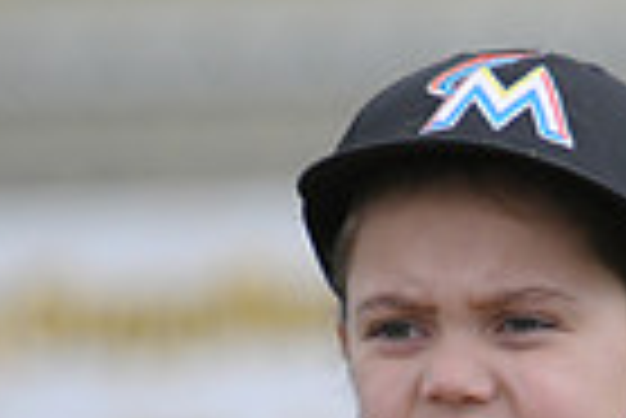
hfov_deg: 0.8
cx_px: 766
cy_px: 771
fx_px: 43534
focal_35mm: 2501
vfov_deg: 0.6
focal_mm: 400
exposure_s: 1/1000
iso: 400
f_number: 4
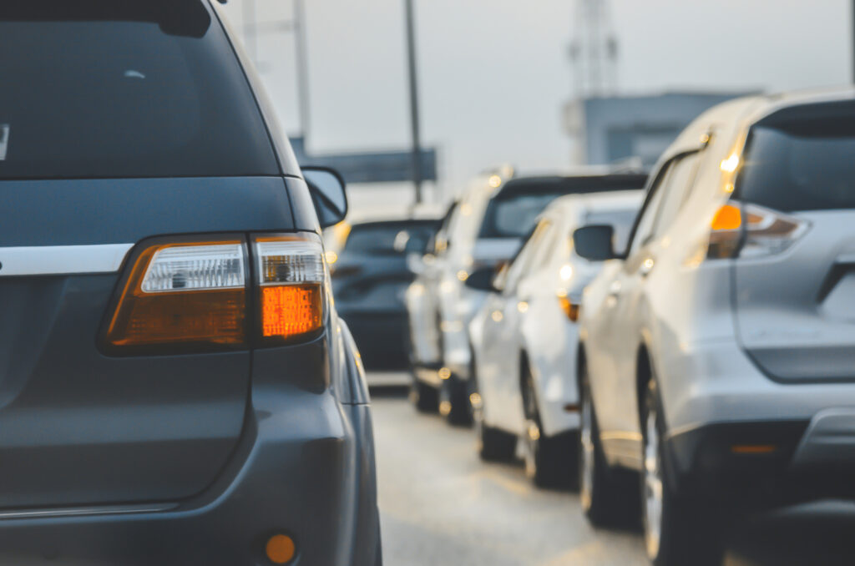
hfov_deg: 12.3
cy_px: 283
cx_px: 428
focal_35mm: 168
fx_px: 3981
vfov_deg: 8.1
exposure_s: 1/800
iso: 200
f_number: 4.5
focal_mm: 112
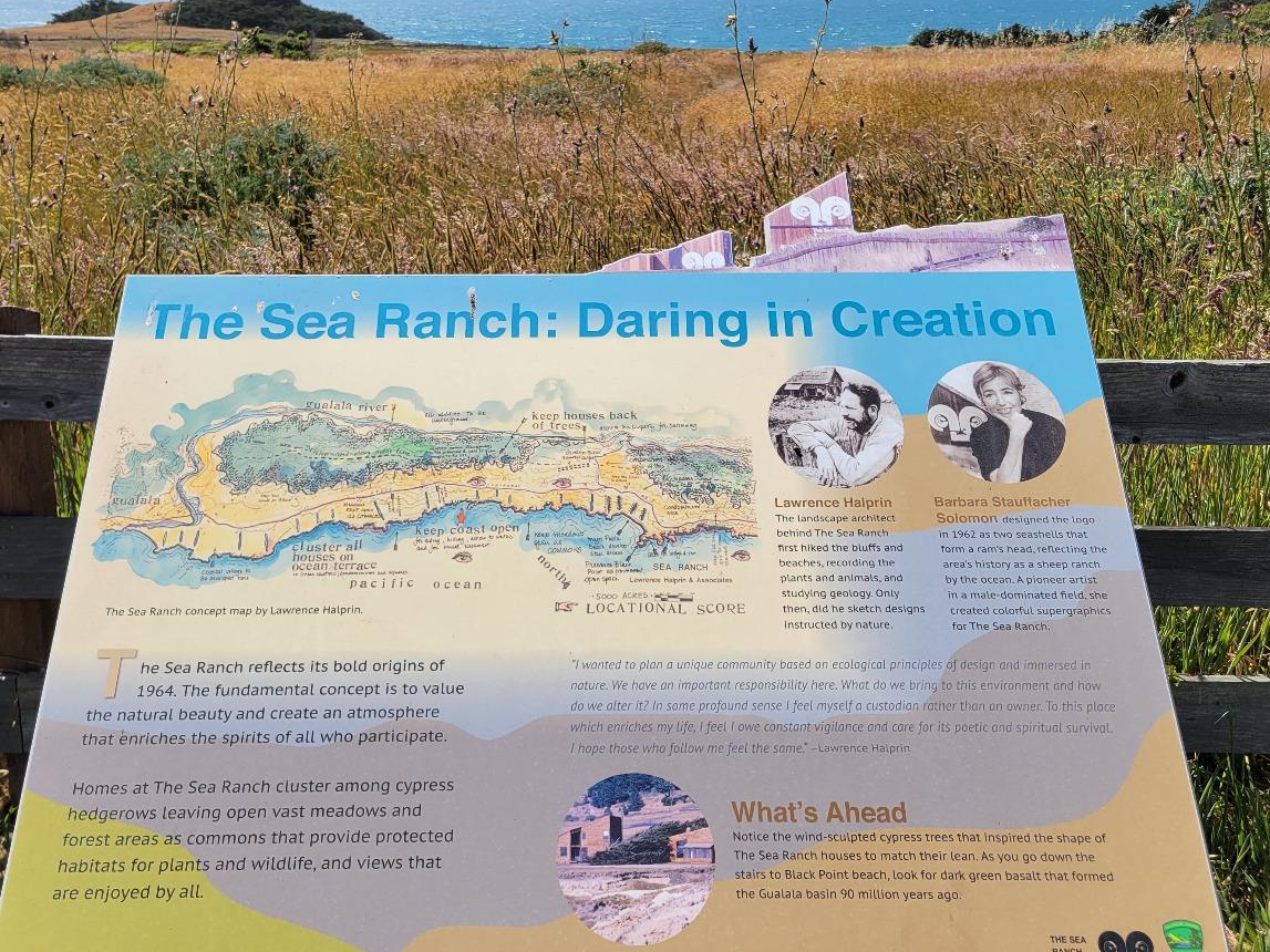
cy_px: 379
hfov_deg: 53.9
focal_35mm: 34
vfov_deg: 41.6
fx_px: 1247
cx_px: 582
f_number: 1.8
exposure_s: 1/2730
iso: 40
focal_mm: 5.4
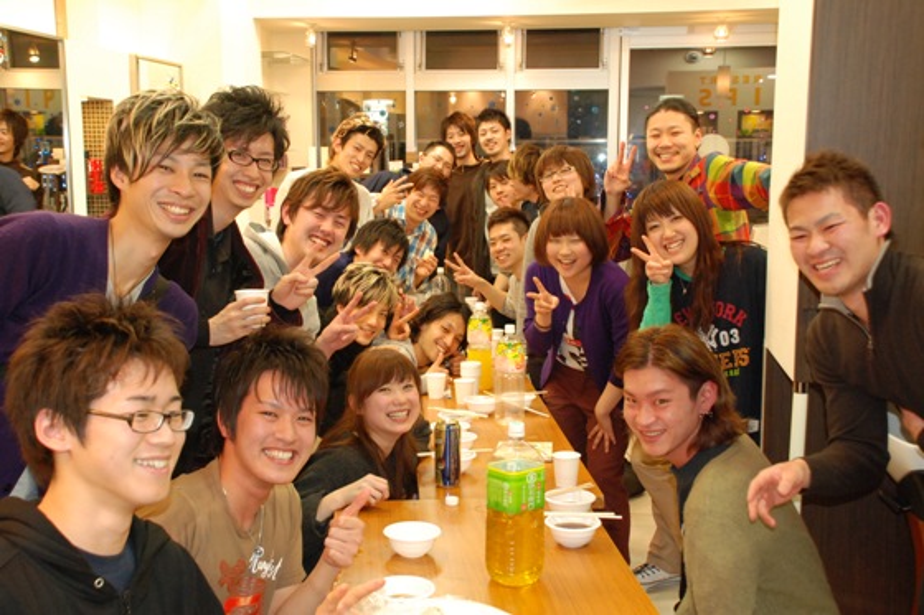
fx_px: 1078
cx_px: 462
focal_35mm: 42
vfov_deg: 31.9
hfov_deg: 46.4
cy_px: 308
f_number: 5
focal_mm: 28
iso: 1000
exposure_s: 1/60
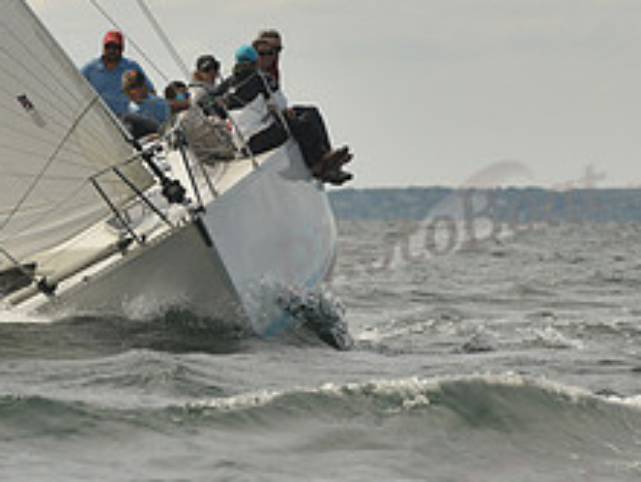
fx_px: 9338
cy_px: 112
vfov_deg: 3.0
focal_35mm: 504
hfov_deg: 3.9
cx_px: 128
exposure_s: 1/1000
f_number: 7.1
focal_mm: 200
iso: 320
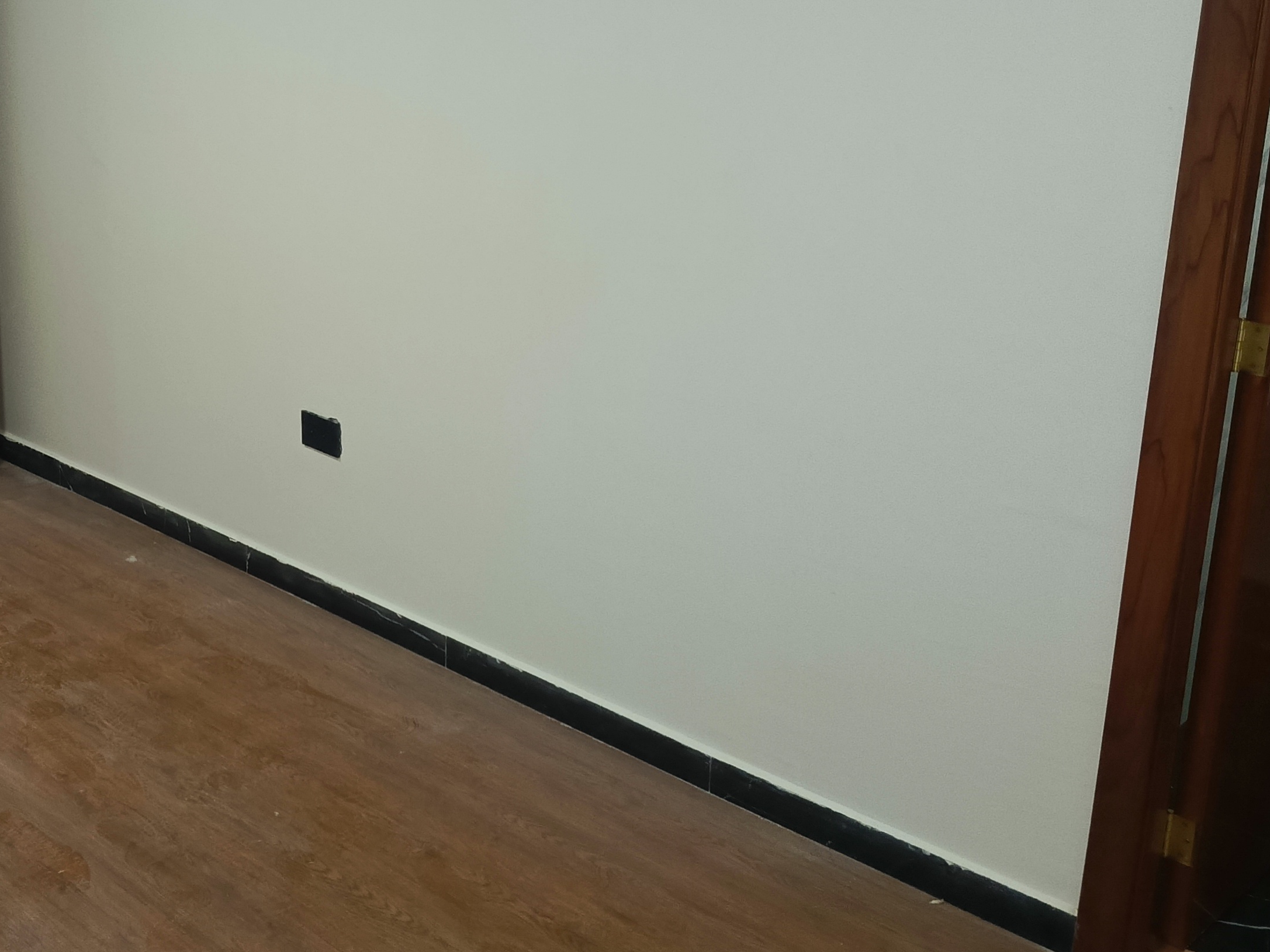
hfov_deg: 42.9
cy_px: 280
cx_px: 268
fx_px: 1541
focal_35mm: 42
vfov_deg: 33.9
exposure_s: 1/50
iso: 1489
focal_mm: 5.25
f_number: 1.75
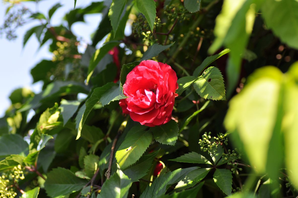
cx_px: 149
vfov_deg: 10.1
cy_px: 99
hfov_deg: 15.2
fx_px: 1116
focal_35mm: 135
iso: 200
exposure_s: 1/750
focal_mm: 90
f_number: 4
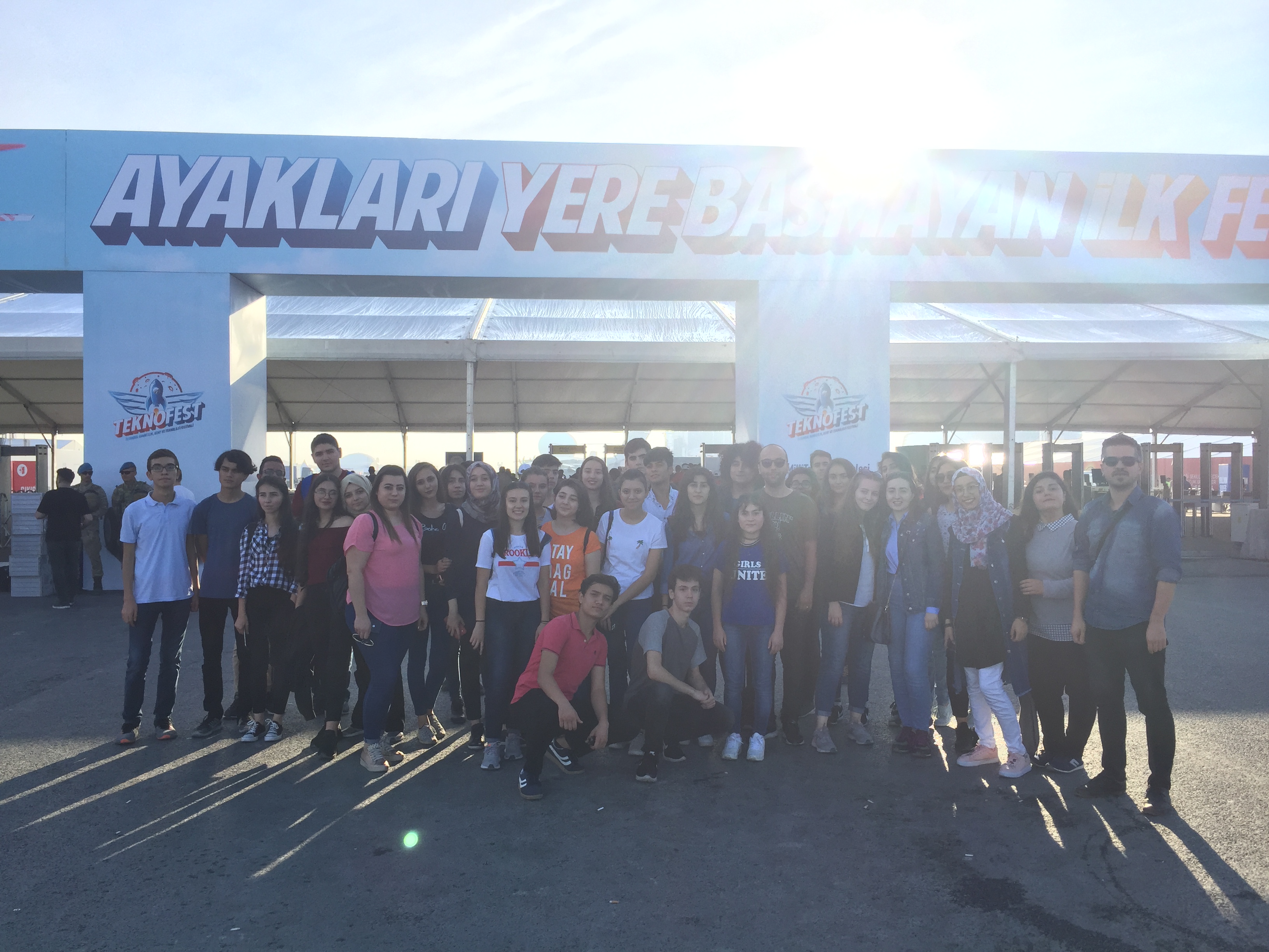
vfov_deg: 48.2
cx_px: 634
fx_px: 1063
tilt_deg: -1.6
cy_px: 476
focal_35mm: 29
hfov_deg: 61.7
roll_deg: -0.2
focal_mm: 4.15
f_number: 2.2
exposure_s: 1/1130
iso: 32
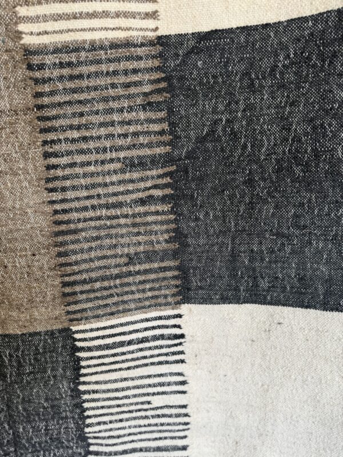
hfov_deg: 56.8
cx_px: 172
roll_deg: +2.2
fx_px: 317
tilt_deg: -24.8
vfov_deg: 71.6
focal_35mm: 24
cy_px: 228
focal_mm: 6.76
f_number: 1.78
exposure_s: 1/191
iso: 64
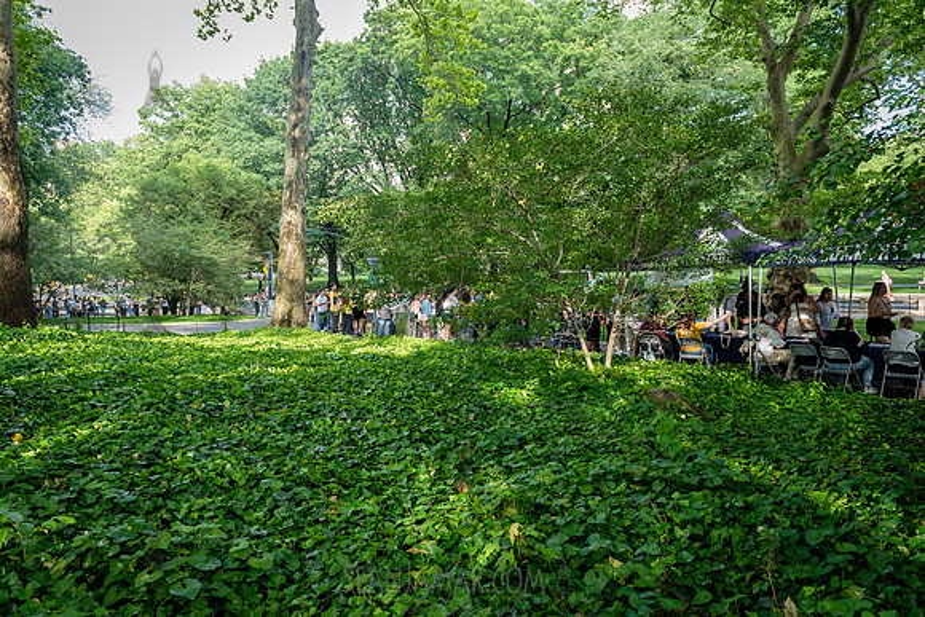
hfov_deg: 73.4
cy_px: 308
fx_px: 621
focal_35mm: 24
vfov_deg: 52.9
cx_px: 462
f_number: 4.5
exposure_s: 1/320
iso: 1000
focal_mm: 24
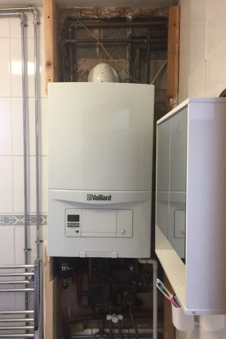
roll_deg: +0.0
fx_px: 292
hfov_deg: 42.3
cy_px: 173
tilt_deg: -2.4
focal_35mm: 31
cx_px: 117
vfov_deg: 60.3
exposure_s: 1/33
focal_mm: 4.15
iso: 80
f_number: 2.2
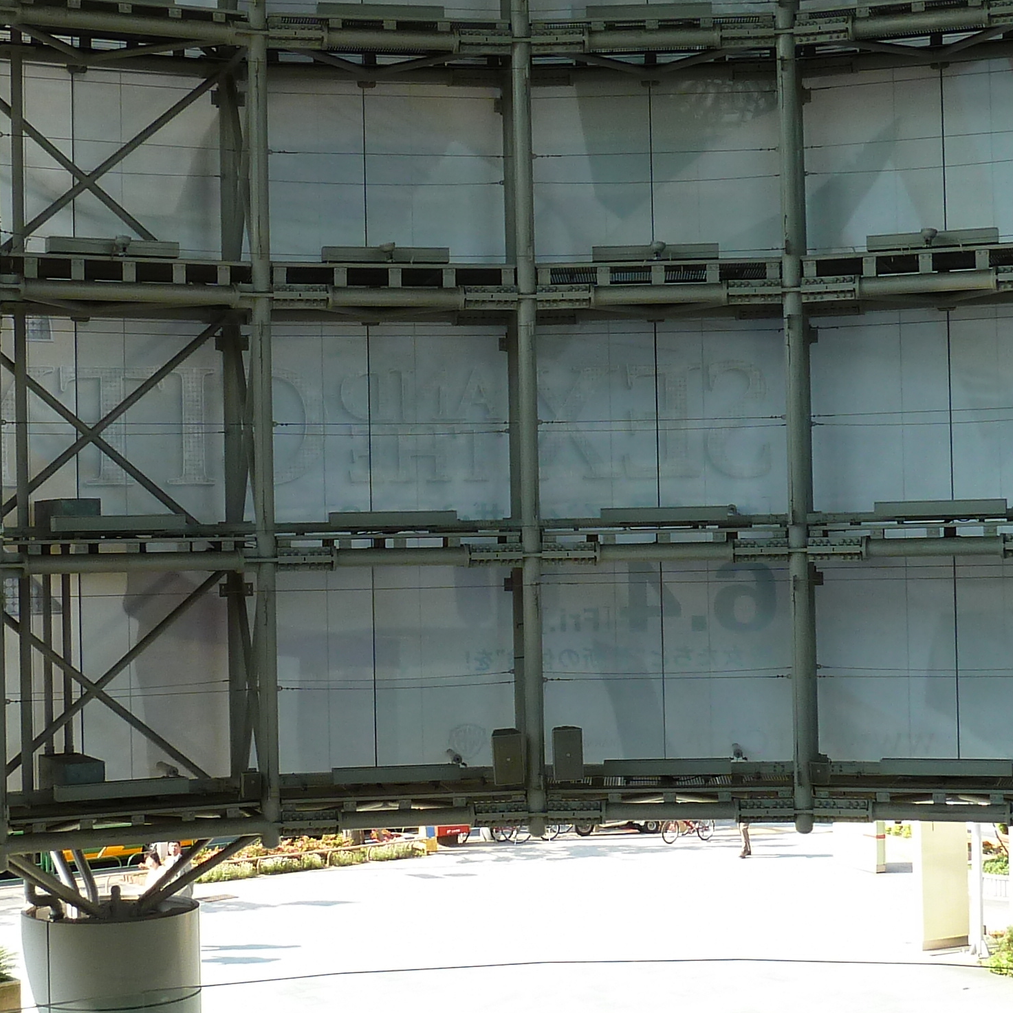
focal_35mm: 60
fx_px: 1987
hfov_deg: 28.6
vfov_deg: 28.6
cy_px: 500
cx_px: 489
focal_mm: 4.1
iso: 80
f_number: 3.5
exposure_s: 1/100
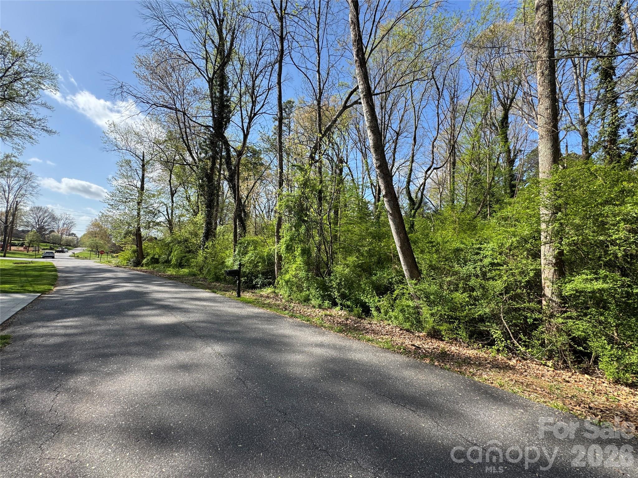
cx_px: 319
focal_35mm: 14
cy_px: 239
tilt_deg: +4.4
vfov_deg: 85.7
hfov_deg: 102.1
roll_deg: -1.0
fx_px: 258
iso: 40
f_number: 2.2
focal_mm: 2.22
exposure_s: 1/646
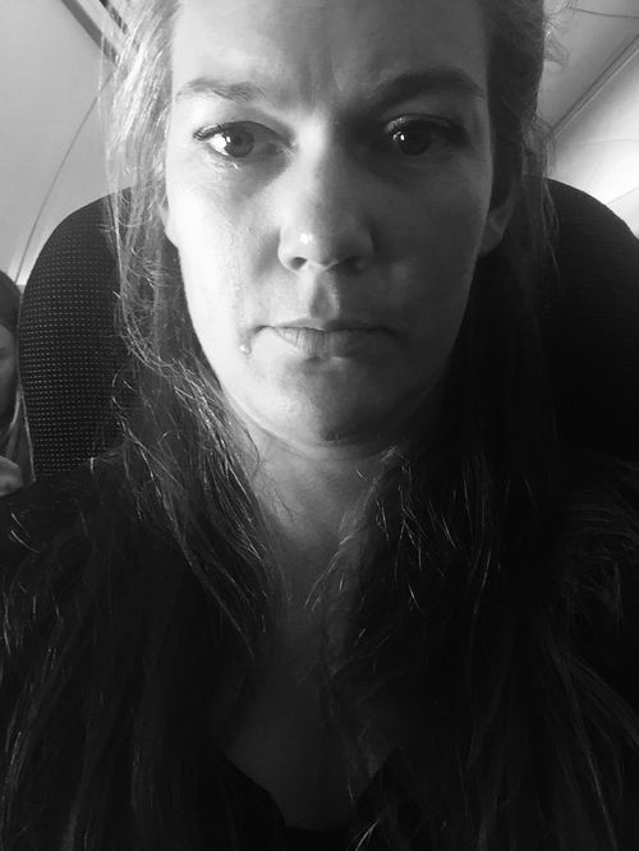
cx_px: 320
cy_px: 426
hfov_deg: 45.5
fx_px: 763
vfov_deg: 58.3
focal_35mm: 31
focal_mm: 2.65
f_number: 2.2
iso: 125
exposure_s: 1/33
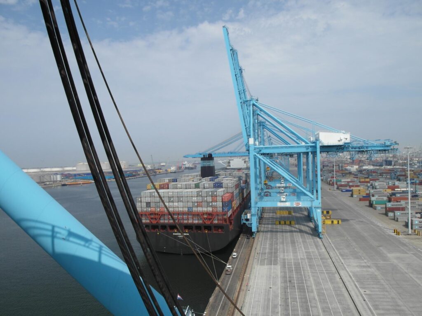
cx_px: 211
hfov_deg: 71.6
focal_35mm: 24
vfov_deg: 56.8
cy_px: 158
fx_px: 293
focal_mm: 5.2
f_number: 4.4
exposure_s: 1/1000
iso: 80
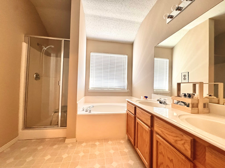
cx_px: 112
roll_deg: -1.7
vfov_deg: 85.7
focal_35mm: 14
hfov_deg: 102.1
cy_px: 84
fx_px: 91
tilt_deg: +1.8
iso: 1000
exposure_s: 1/60
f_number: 2.2
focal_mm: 2.22
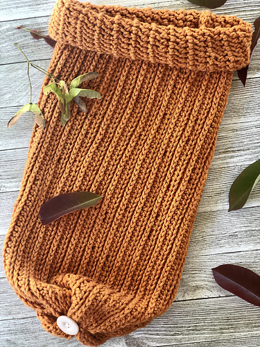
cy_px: 174
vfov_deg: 36.8
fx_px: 521
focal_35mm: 52
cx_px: 130
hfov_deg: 28.0
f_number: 2.4
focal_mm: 6
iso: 40
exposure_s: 1/60
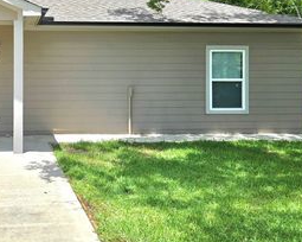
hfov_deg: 39.6
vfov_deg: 33.4
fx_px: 393
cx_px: 43
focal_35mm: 44
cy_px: 56
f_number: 1.8
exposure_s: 1/2000
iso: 25
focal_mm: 5.4
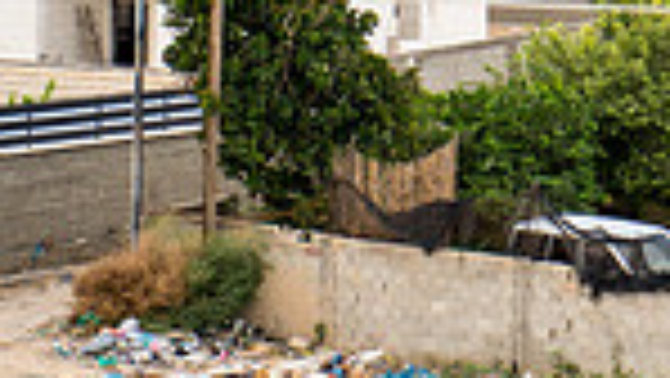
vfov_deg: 4.2
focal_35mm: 285
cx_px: 764
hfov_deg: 7.5
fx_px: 5066
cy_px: -245
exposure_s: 1/1600
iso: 200
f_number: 2.8
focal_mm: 70
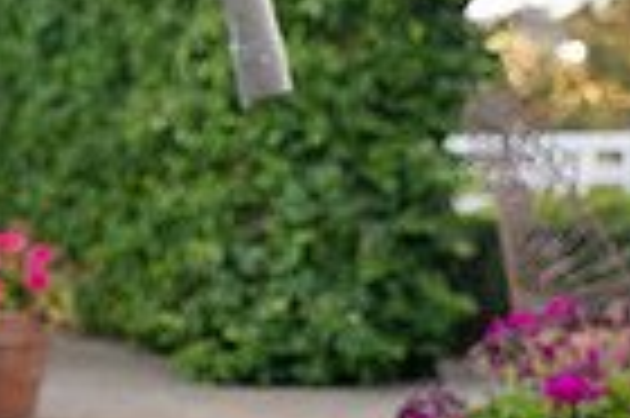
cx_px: -662
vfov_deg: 7.6
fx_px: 3111
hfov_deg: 10.5
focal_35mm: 178
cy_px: 483
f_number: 4
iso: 800
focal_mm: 43
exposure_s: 1/320
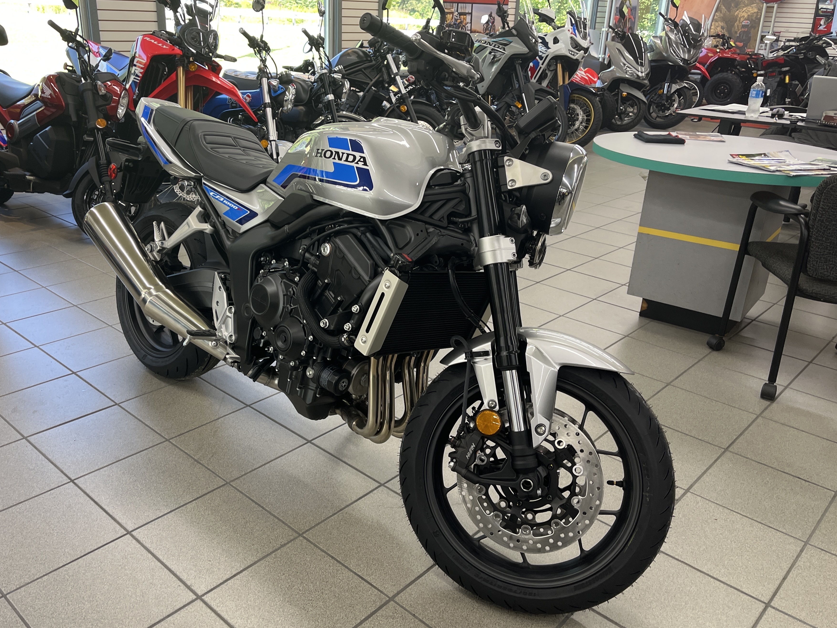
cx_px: 363
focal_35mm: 30
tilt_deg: -21.5
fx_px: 725
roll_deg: -1.0
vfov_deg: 46.8
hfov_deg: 59.7
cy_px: 289
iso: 80
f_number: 1.6
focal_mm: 5.1
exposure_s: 1/60
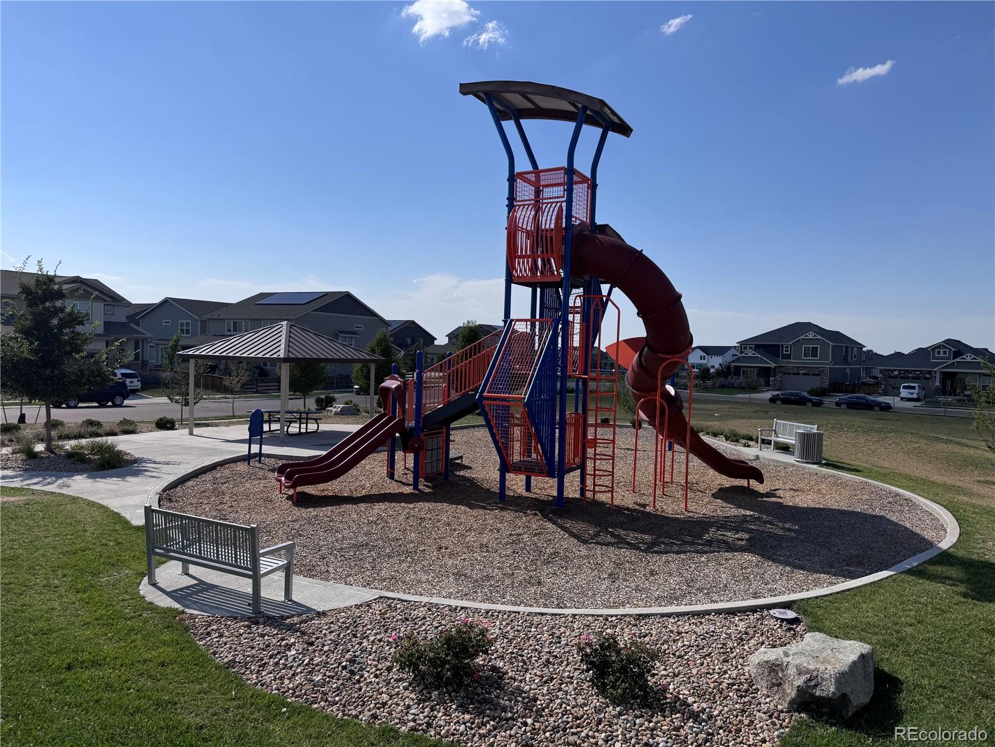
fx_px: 690
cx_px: 498
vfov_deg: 56.8
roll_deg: -1.6
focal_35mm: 24
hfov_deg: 71.6
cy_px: 374
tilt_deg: -2.3
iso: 80
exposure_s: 1/7092
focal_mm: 6.76
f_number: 1.78
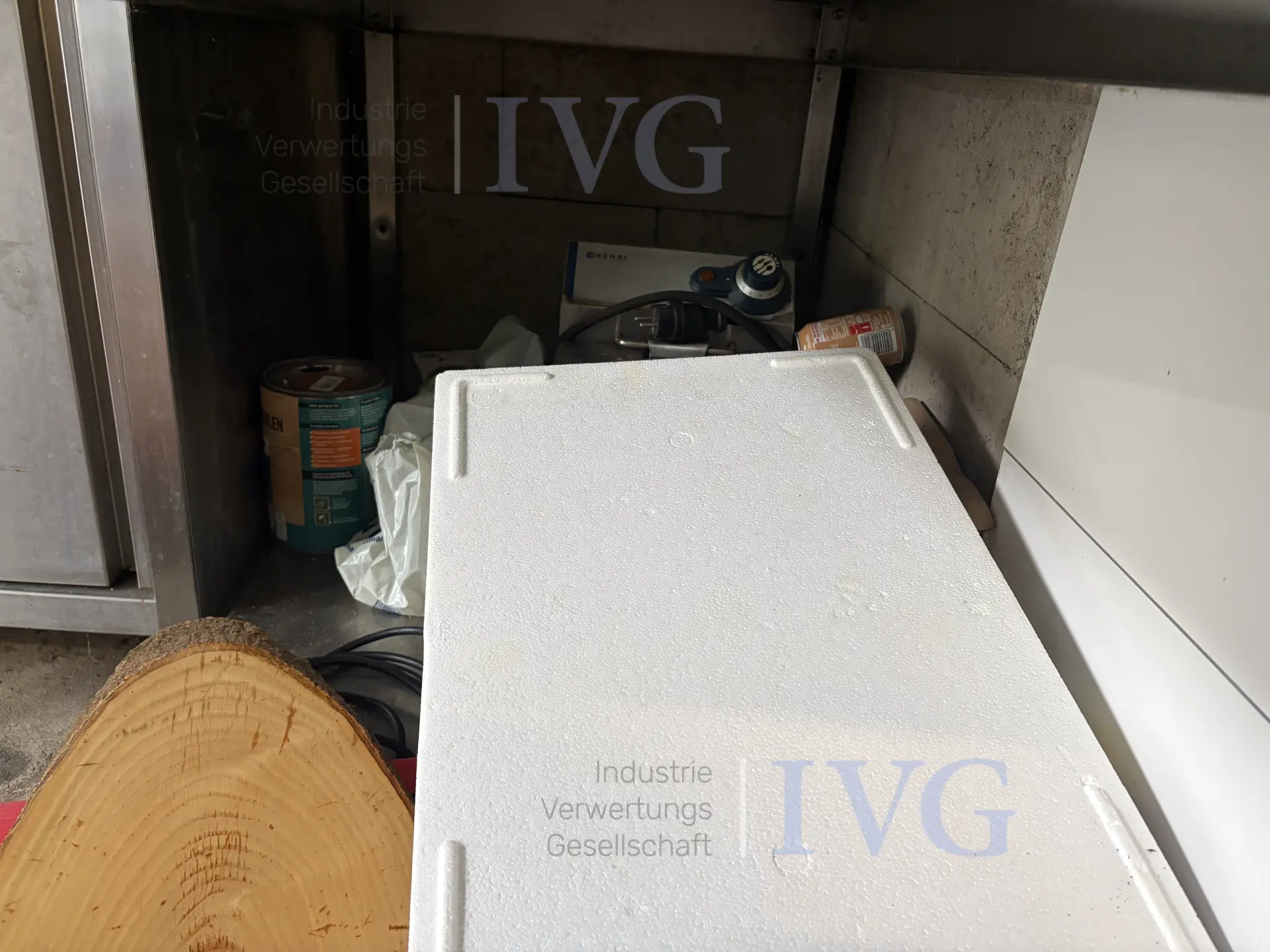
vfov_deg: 53.1
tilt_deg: -23.1
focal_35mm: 26
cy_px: 476
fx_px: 954
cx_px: 635
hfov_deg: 67.3
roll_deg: -5.0
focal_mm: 5.96
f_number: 1.6
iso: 250
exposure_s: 1/60
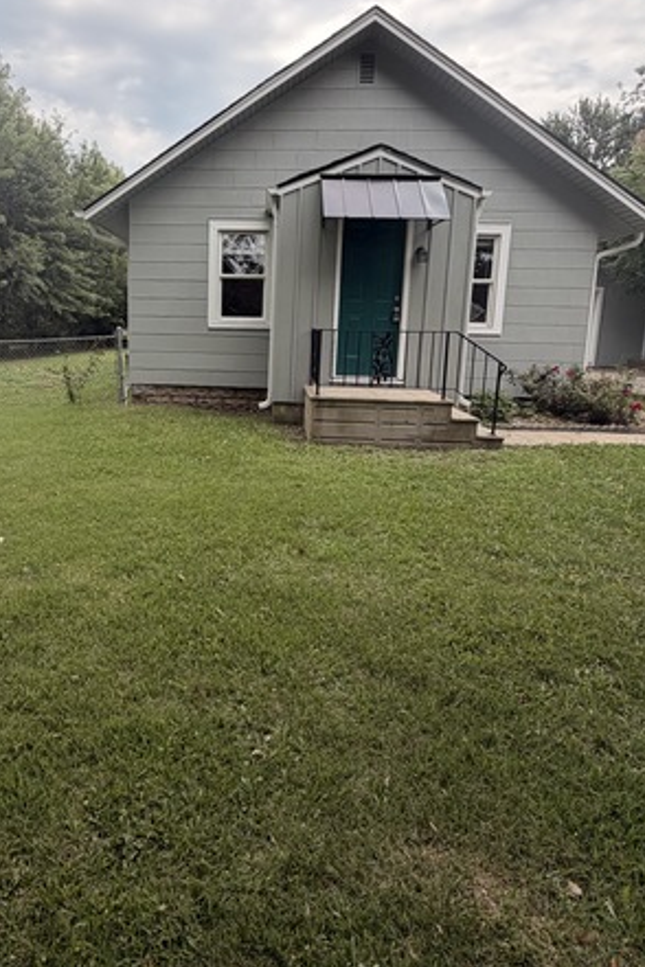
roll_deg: -2.7
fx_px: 591
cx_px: 224
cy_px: 418
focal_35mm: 22
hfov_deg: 56.2
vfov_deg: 78.2
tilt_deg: -7.0
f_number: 2.2
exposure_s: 1/770
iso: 32
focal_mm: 2.22
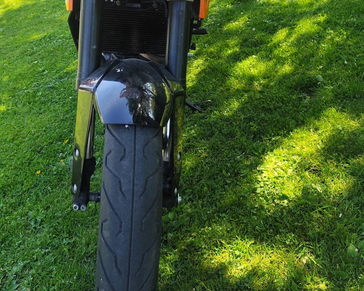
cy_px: 61
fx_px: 420
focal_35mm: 39
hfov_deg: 46.7
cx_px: 154
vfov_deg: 37.0
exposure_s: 1/218
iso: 50
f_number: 1.65
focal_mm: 6.14
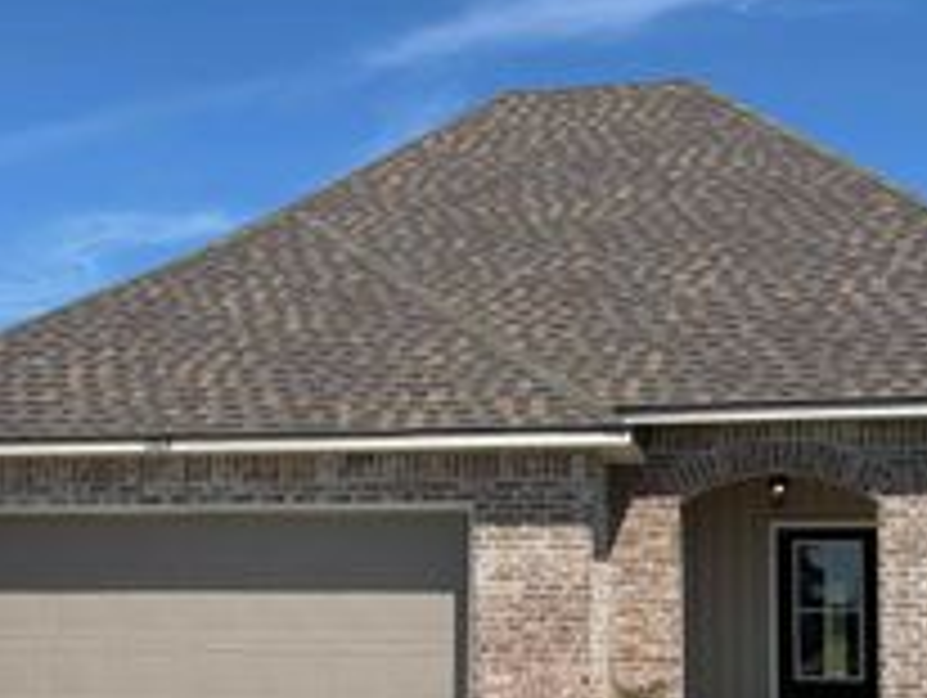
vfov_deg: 23.1
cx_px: 396
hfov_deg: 30.6
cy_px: 507
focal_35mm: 63
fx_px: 1689
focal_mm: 5.96
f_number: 1.6
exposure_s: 1/5076
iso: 50
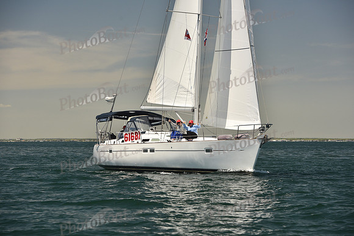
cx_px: 177
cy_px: 118
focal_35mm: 120
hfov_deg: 17.1
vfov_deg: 11.4
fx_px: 1180
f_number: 5.6
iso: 250
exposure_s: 1/800
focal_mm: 120
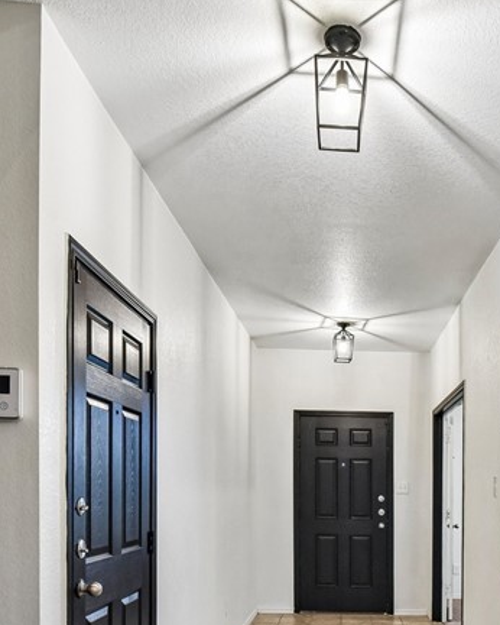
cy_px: 496
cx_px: 357
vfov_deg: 51.0
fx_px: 610
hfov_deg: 43.5
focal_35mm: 33
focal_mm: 14
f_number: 8
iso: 1400
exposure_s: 1/15
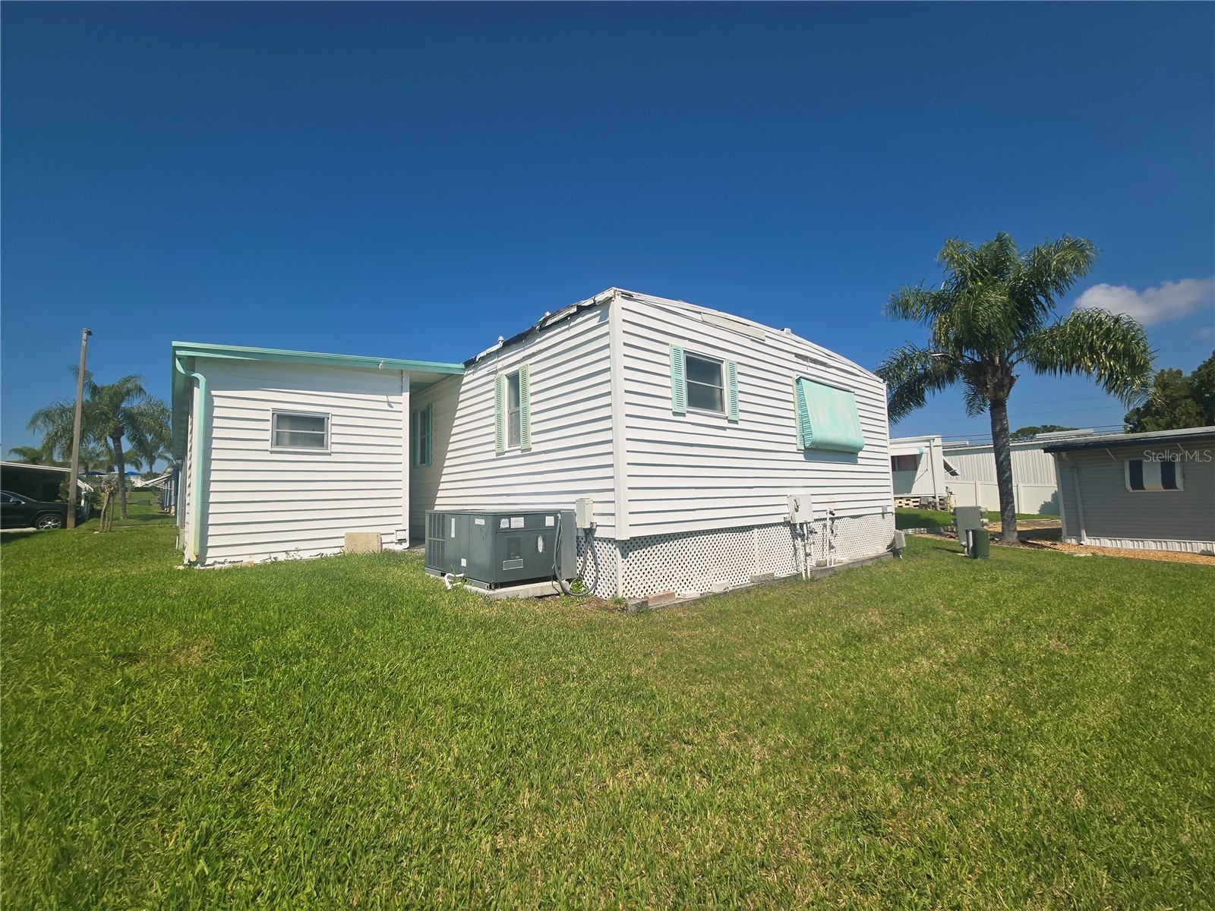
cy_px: 456
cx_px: 608
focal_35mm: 13
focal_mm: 2.2
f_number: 2.2
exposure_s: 1/4769
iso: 50
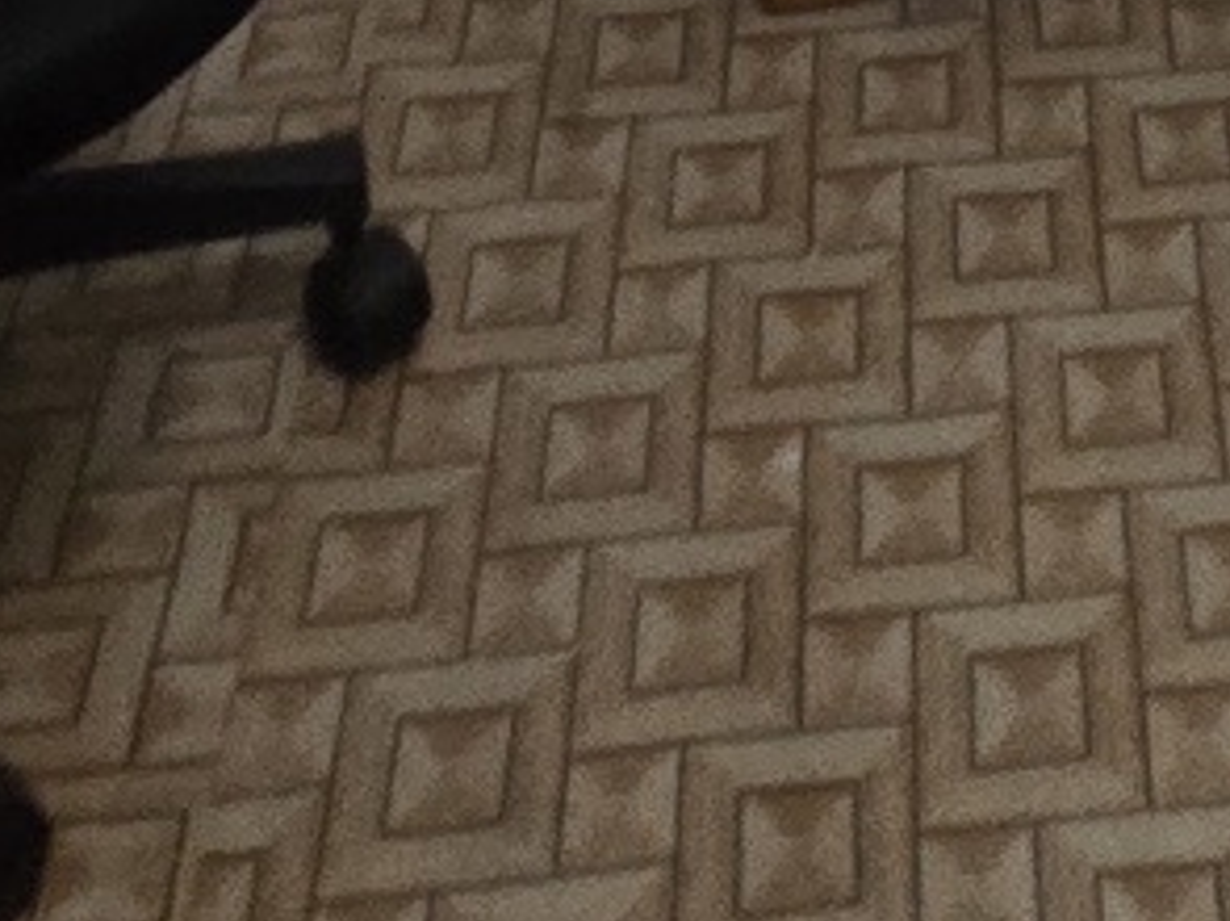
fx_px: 3018
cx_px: 1297
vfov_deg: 11.5
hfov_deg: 22.0
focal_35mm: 85
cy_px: -1716
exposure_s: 1/50
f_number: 2.2
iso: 800
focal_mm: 2.2
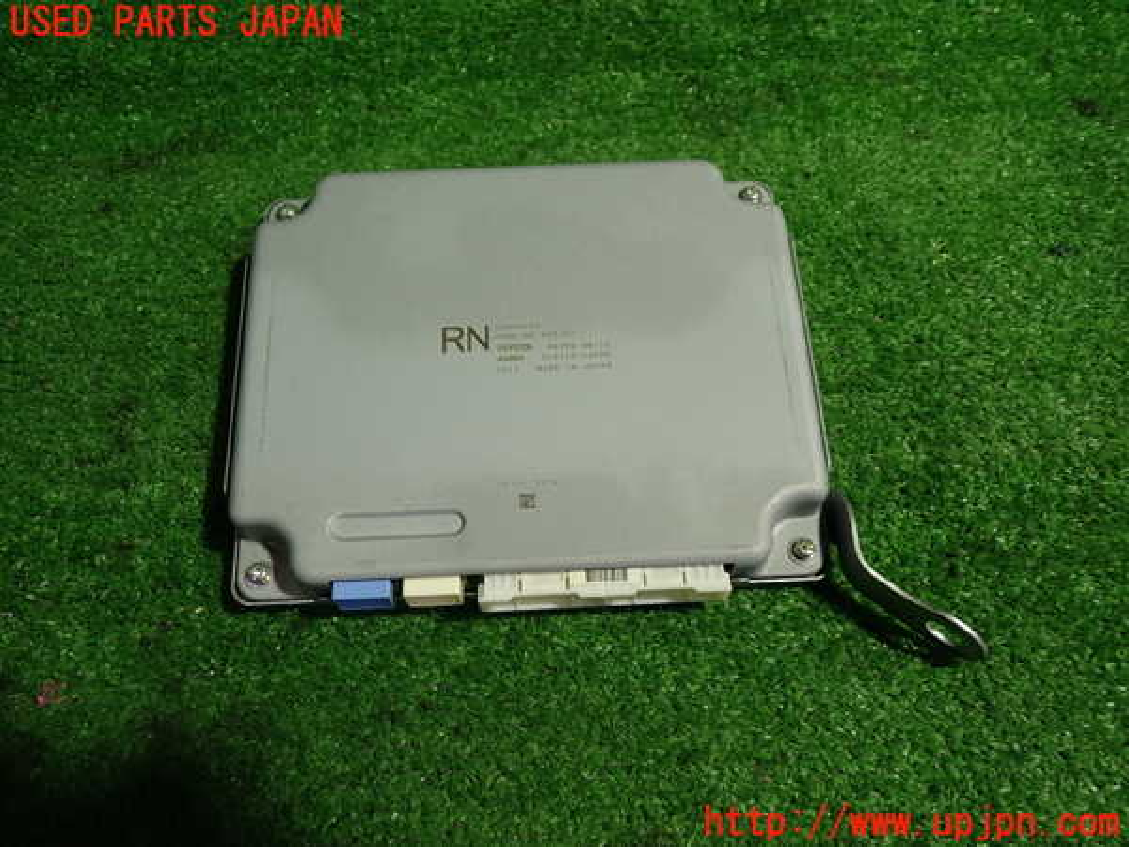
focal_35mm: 30
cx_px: 564
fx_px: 978
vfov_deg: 46.8
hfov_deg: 60.0
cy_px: 424
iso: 200
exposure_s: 1/50
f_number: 2.3
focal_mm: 5.4
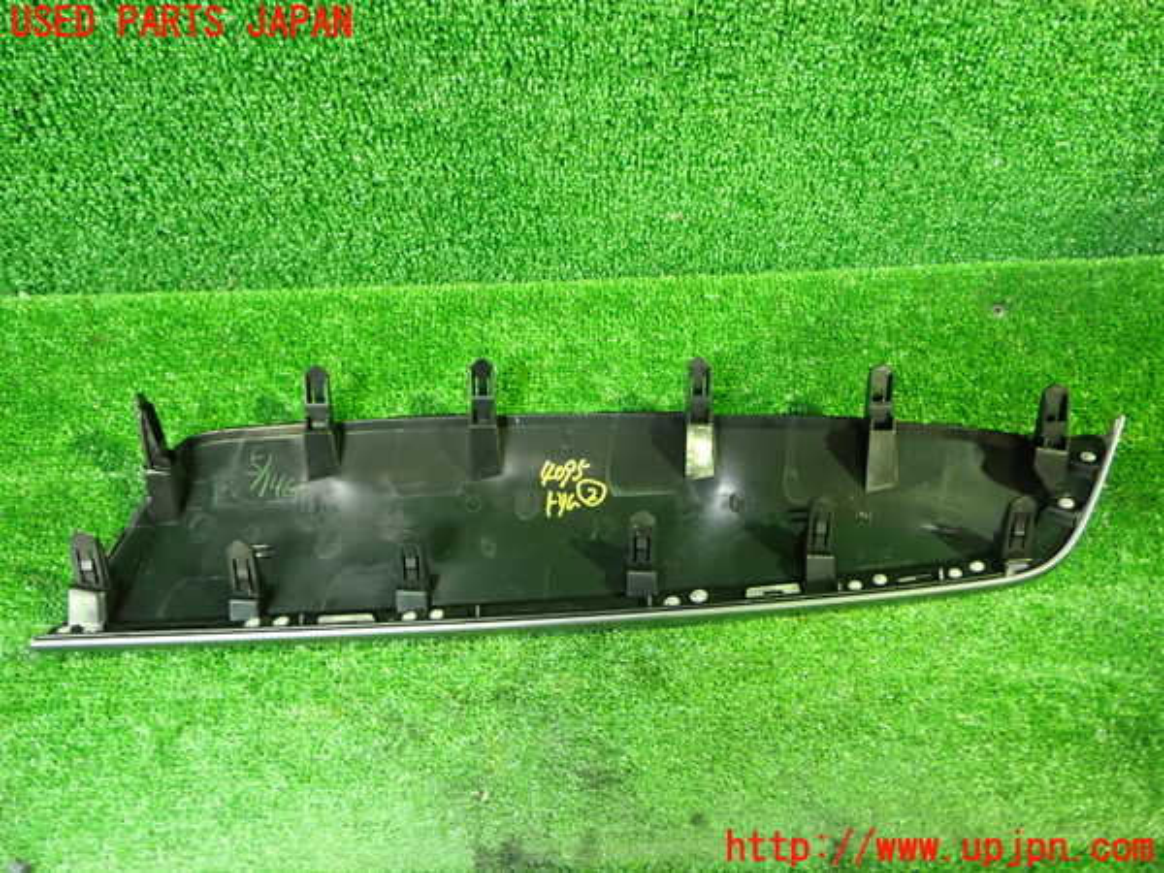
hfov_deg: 60.0
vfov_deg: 46.8
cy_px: 436
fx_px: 1009
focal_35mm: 30
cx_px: 582
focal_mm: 5.4
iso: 800
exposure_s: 1/25
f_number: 2.3
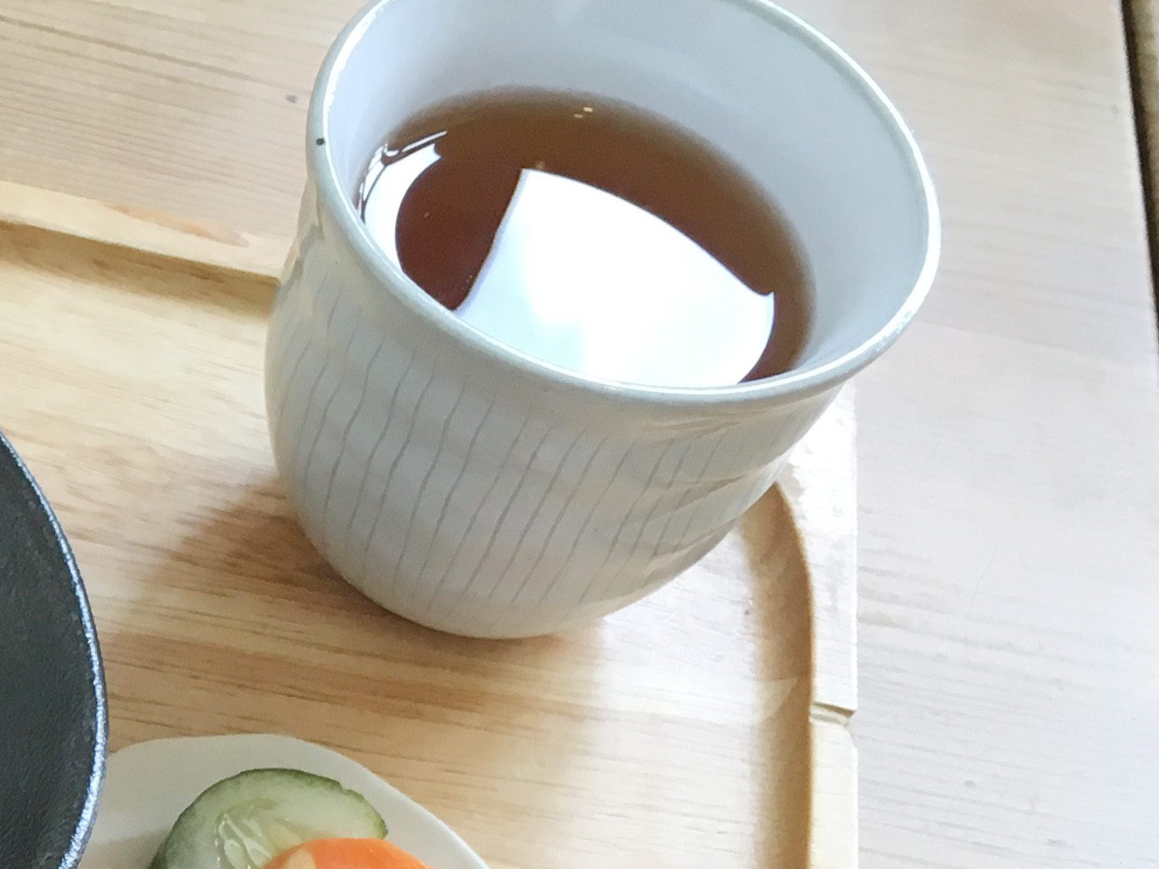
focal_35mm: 84
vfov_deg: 16.8
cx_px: -288
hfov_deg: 21.4
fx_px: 2812
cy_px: 1052
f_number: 2.2
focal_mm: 4.15
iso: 25
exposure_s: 1/30
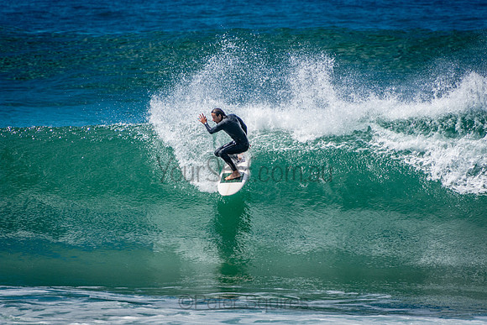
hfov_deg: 3.4
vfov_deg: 2.3
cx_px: 244
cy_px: 162
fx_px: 8118
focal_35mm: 600
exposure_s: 1/2000
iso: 360
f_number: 5.6
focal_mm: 400
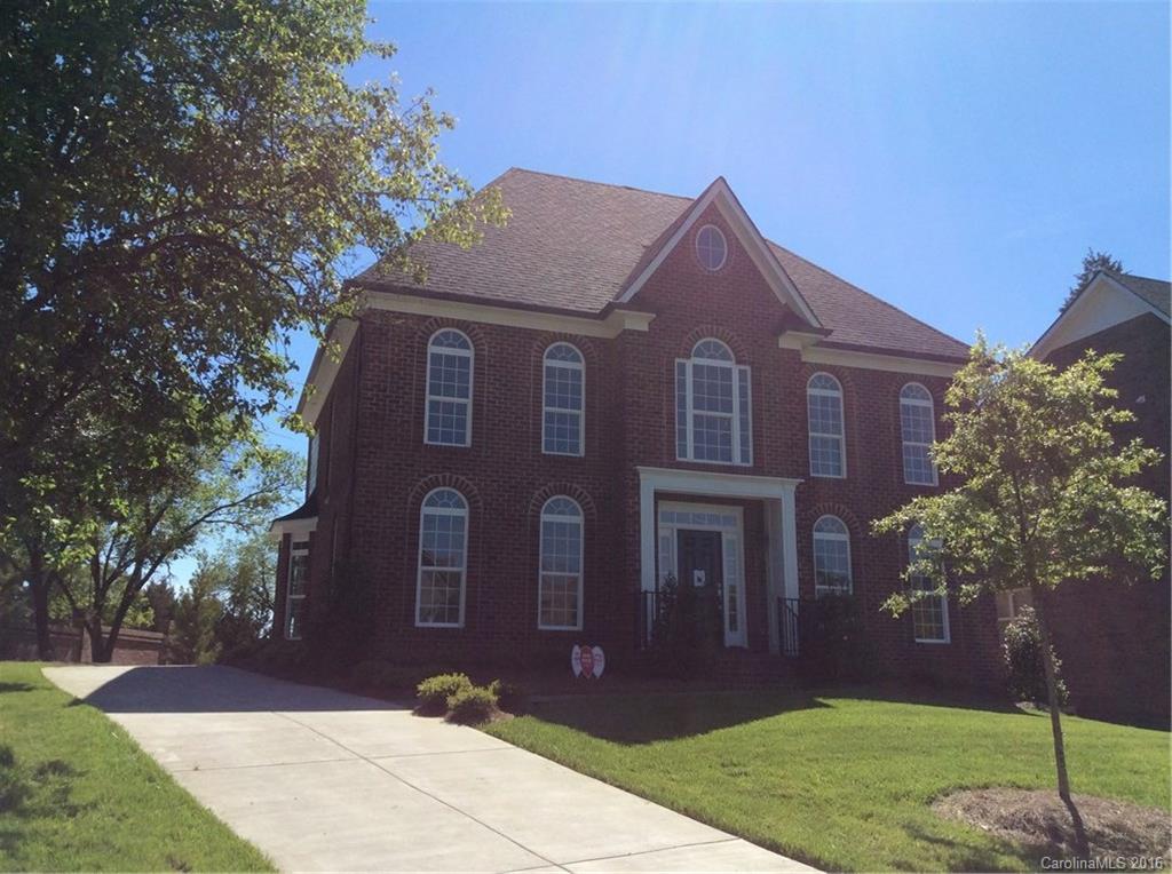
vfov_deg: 44.0
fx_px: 1081
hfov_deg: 56.9
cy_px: 437
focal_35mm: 32
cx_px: 586
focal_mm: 3.3
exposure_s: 1/1908
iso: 32
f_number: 2.4
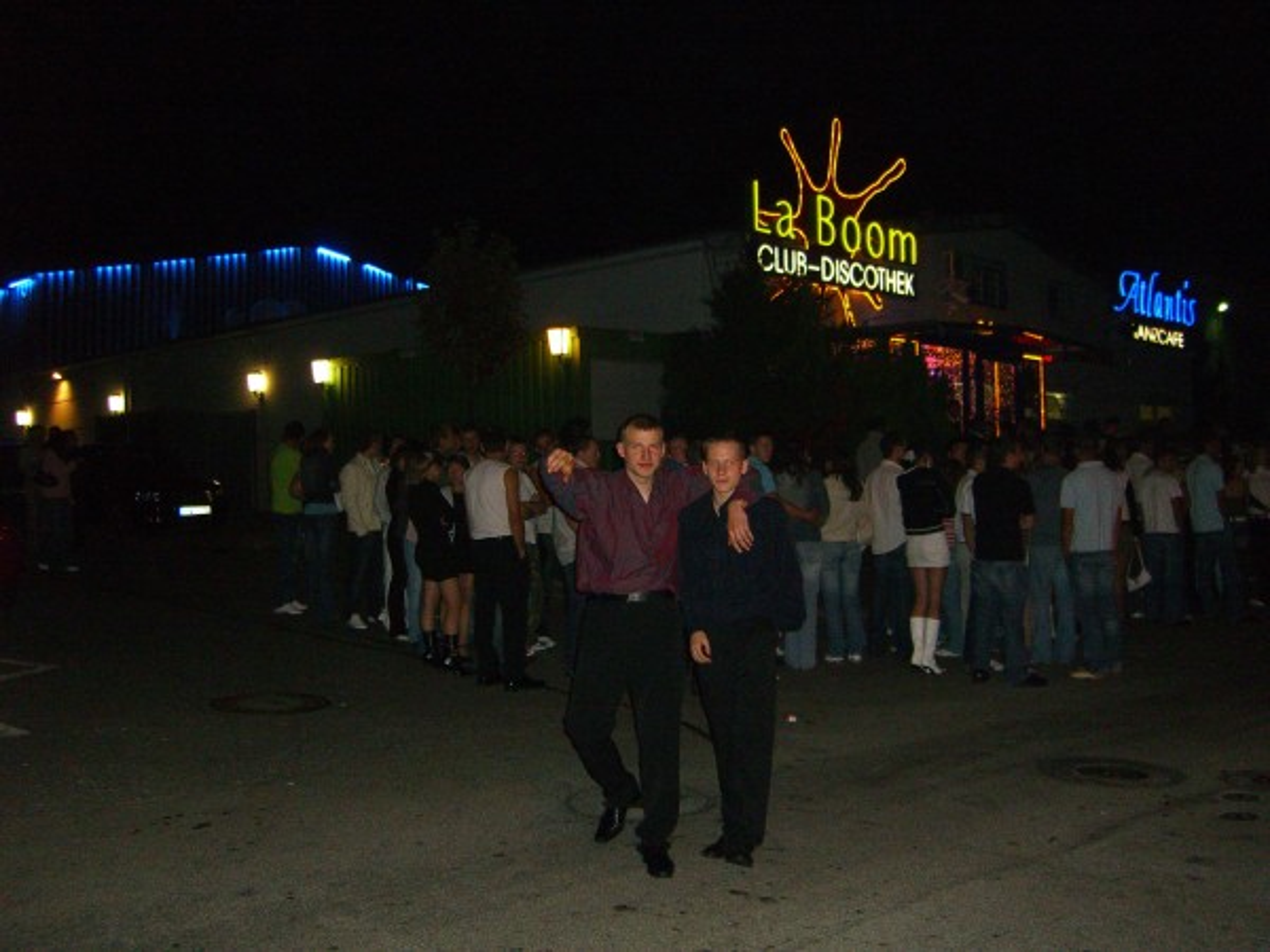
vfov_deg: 37.7
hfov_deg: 49.0
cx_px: 635
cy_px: 476
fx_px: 1394
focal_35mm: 38
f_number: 2.8
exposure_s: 1/60
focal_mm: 7.9
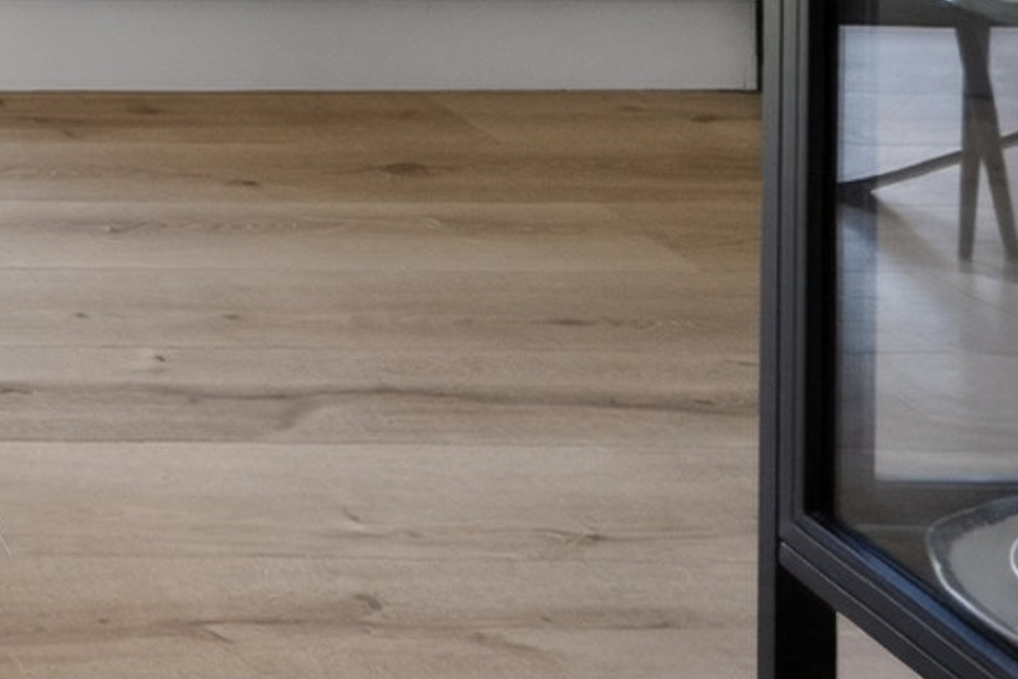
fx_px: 2488
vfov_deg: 13.3
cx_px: -822
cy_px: -682
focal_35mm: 88
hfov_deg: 18.2
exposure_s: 1/100
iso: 400
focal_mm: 20
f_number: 8
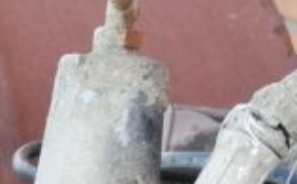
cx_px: -105
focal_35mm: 186
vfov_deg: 6.3
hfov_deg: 11.0
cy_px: 610
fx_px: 1502
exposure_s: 1/100
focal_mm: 4.75
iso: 64
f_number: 1.8
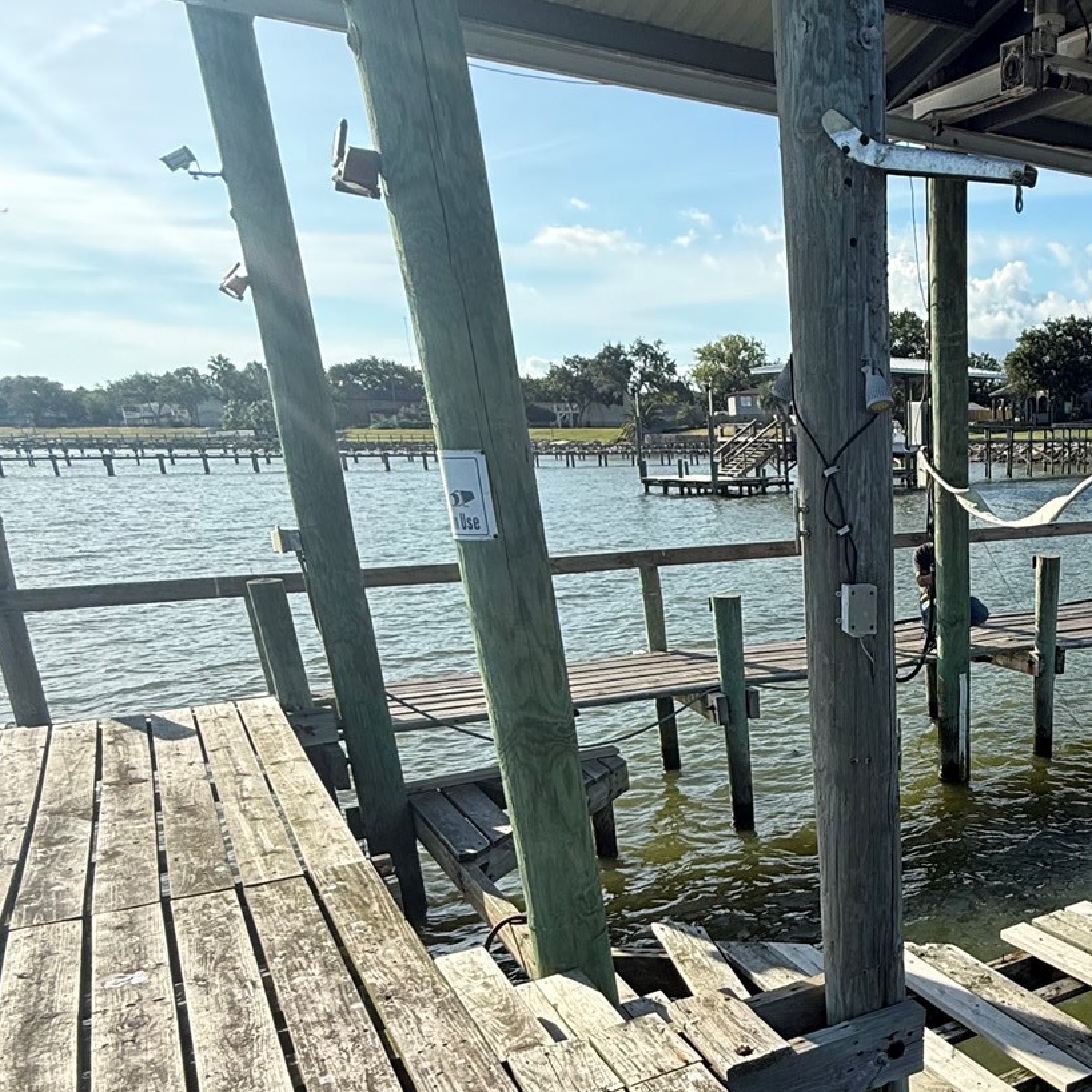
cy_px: 800
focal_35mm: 31
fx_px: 1106
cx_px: 997
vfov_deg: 50.7
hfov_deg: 46.9
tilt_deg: -17.7
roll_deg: -0.3
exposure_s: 1/1534
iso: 50
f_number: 2.2
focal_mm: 2.22
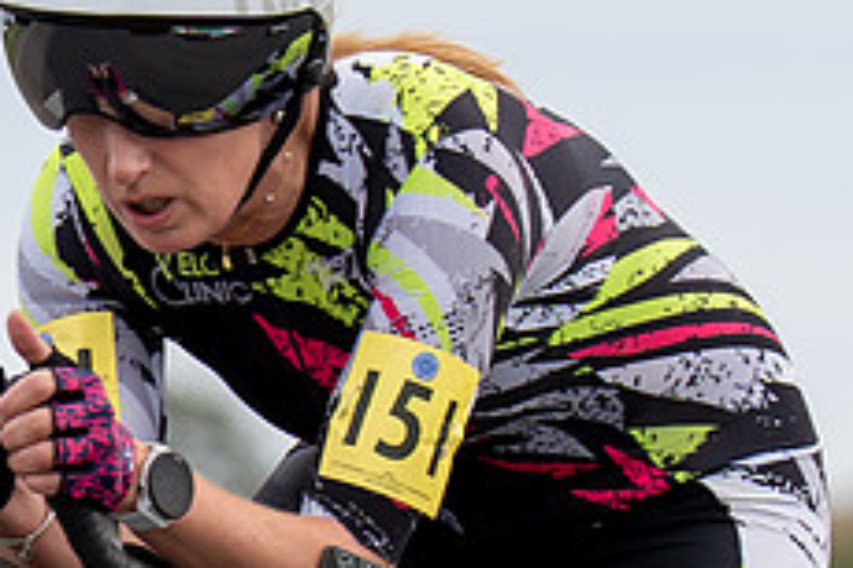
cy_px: 773
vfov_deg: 1.2
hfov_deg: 1.8
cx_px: 378
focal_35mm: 1140
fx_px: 26992
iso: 125
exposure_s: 1/800
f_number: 3.5
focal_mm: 162
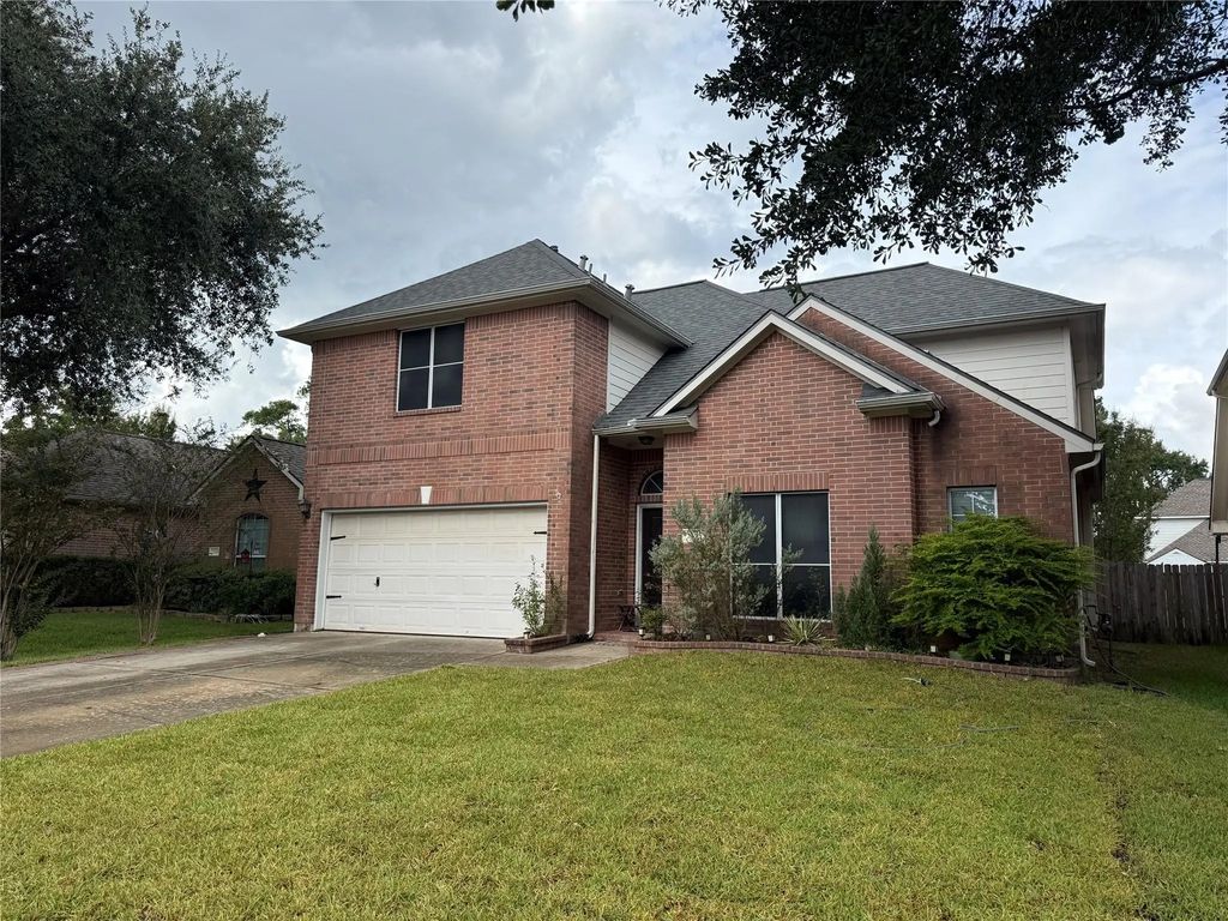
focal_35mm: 24
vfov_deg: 56.8
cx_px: 614
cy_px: 460
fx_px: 851
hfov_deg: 71.6
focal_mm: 6.76
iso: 80
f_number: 1.78
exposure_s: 1/3145
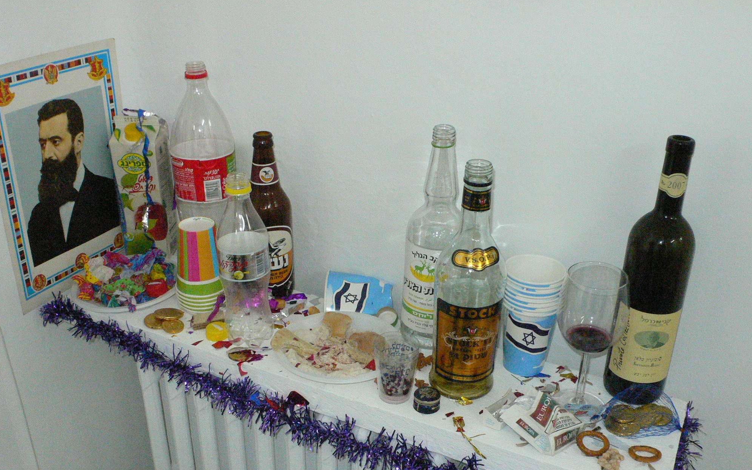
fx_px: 758
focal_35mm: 37
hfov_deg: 52.7
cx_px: 368
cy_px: 272
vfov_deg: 34.4
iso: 400
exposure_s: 1/25
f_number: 4
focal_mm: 6.3
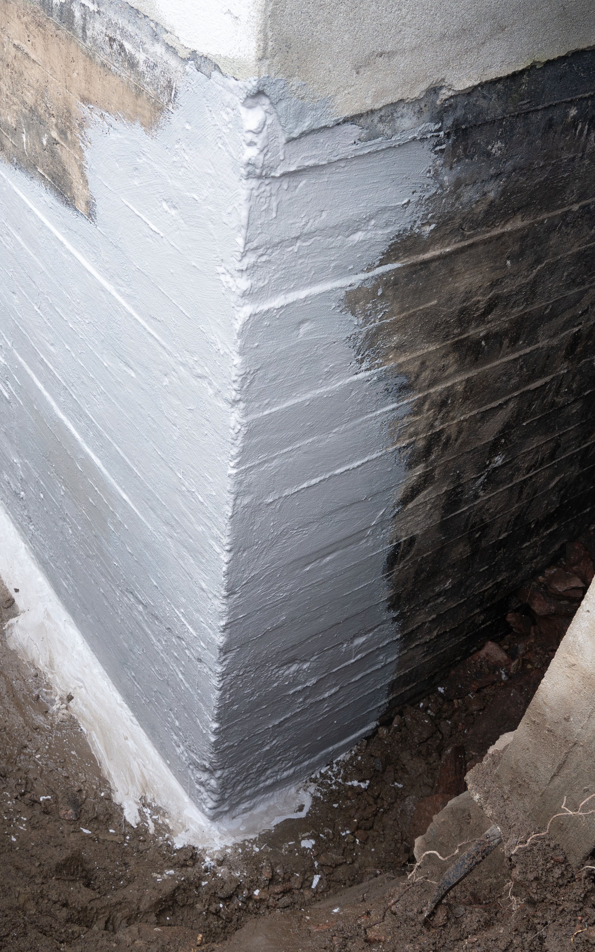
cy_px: 475
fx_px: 960
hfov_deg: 34.4
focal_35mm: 37
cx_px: 256
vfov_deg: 52.7
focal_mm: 24
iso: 200
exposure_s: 1/5
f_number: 8
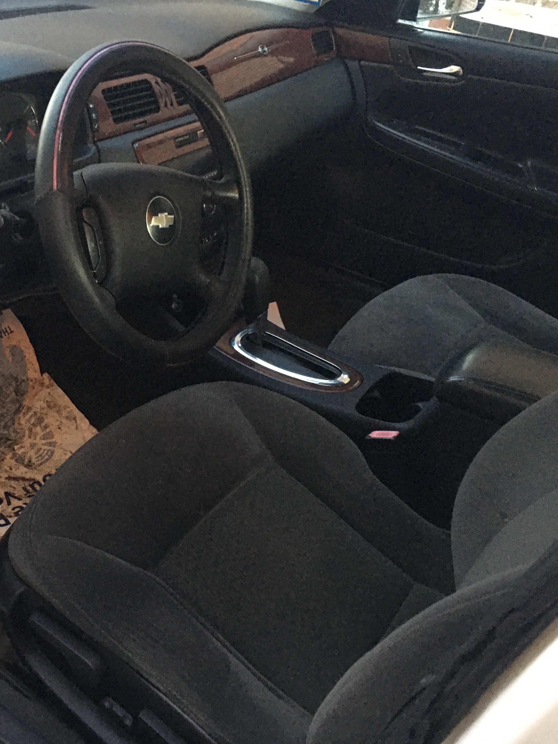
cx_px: 141
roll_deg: -6.9
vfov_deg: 47.9
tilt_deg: -31.8
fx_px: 838
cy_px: 372
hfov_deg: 36.0
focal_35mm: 39
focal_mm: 4.15
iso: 64
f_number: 2.2
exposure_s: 1/4
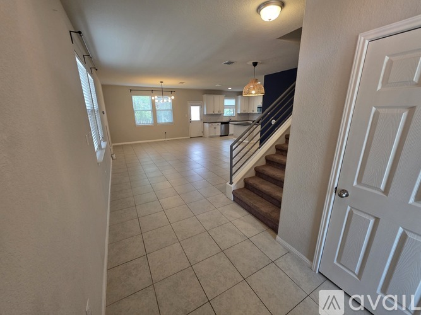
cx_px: 210
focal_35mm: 13
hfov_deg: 106.2
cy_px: 158
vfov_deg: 89.9
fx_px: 158
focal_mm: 2.2
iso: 200
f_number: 1.9
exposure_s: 1/120
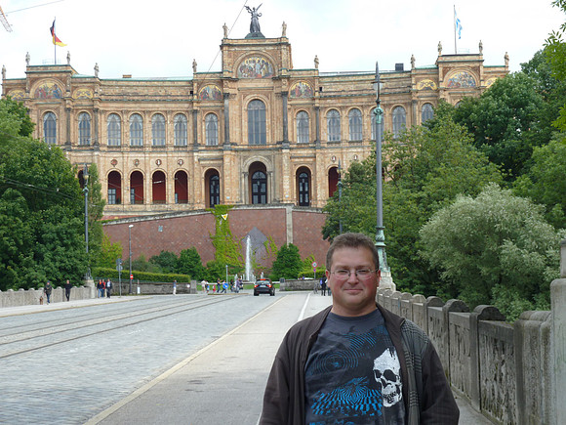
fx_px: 1177
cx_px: 283
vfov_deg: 20.4
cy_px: 212
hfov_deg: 27.0
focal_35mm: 72
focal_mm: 11.9
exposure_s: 1/250
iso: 80
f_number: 4.1
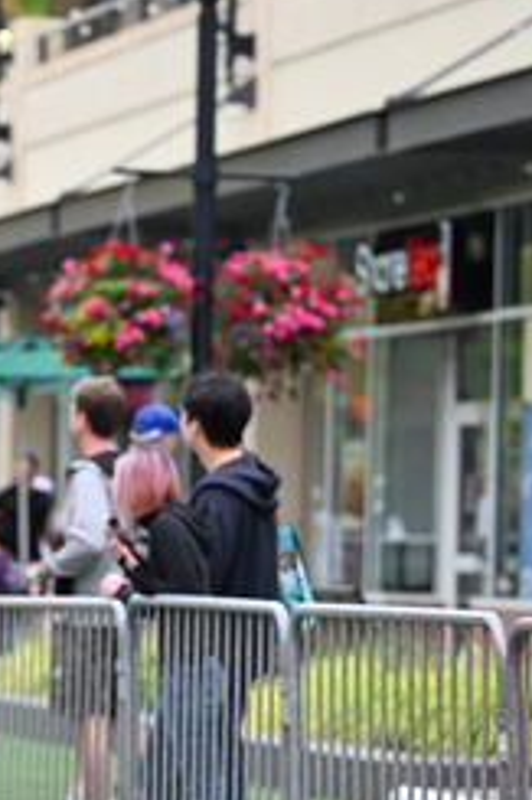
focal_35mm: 211
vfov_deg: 9.8
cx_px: 38
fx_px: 4683
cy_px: 457
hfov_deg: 6.5
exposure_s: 1/2000
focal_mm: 94
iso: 640
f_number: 2.8
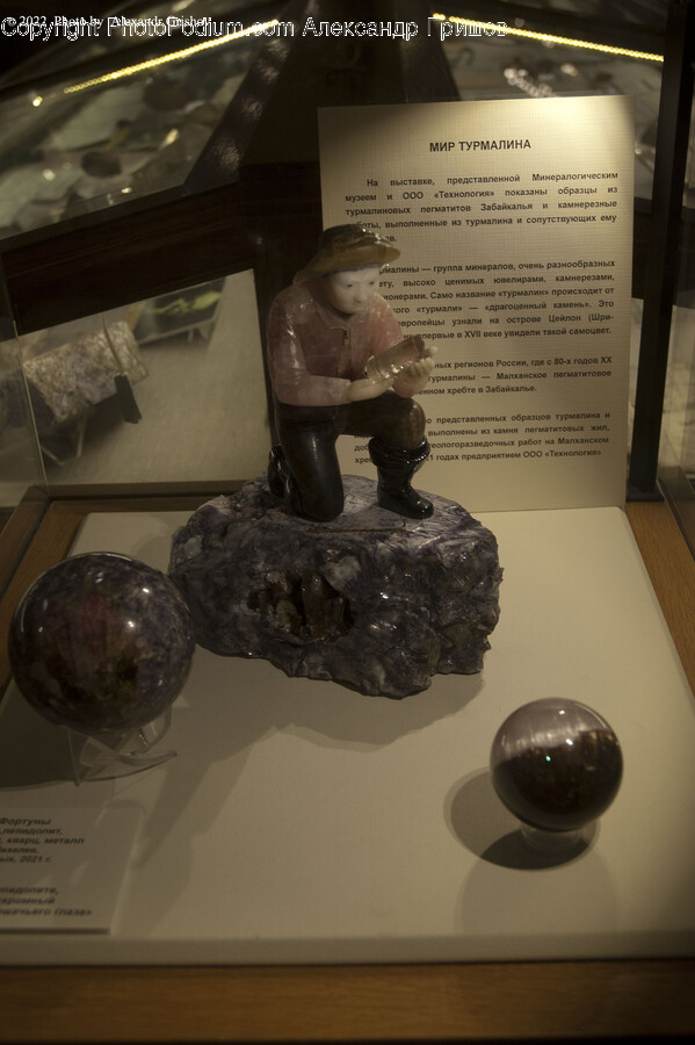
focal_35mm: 40
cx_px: 348
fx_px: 1174
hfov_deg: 33.0
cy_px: 522
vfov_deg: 48.0
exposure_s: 1/80
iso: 200
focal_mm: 27
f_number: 4.5
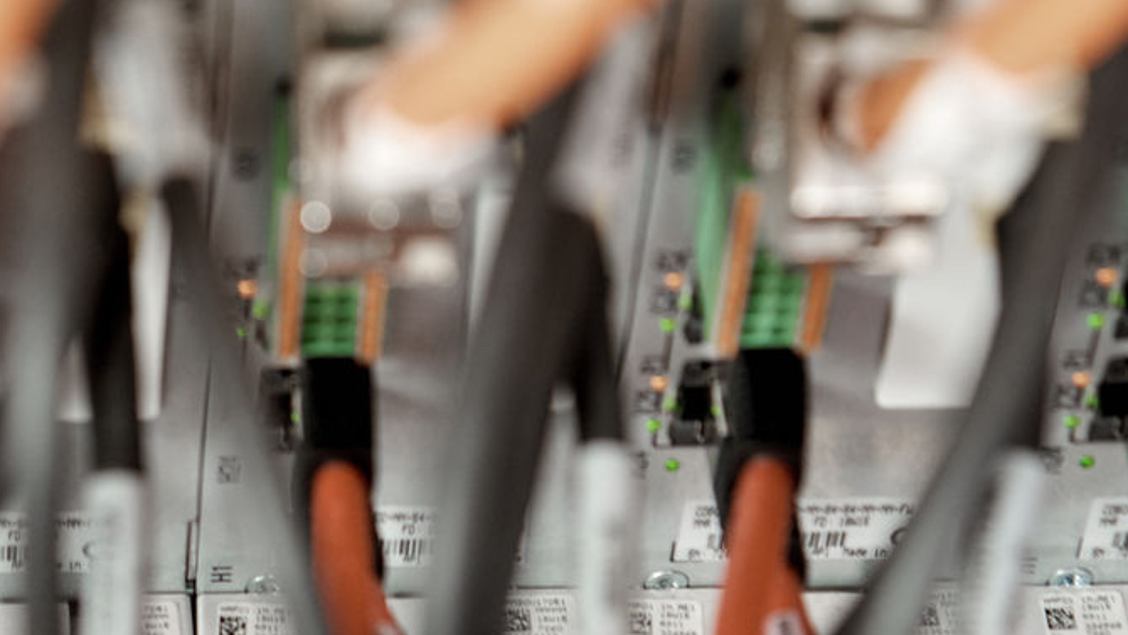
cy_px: 446
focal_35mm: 172
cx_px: -317
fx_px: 5145
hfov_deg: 12.2
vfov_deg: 7.1
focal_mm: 55
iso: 640
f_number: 3.2
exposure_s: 1/125
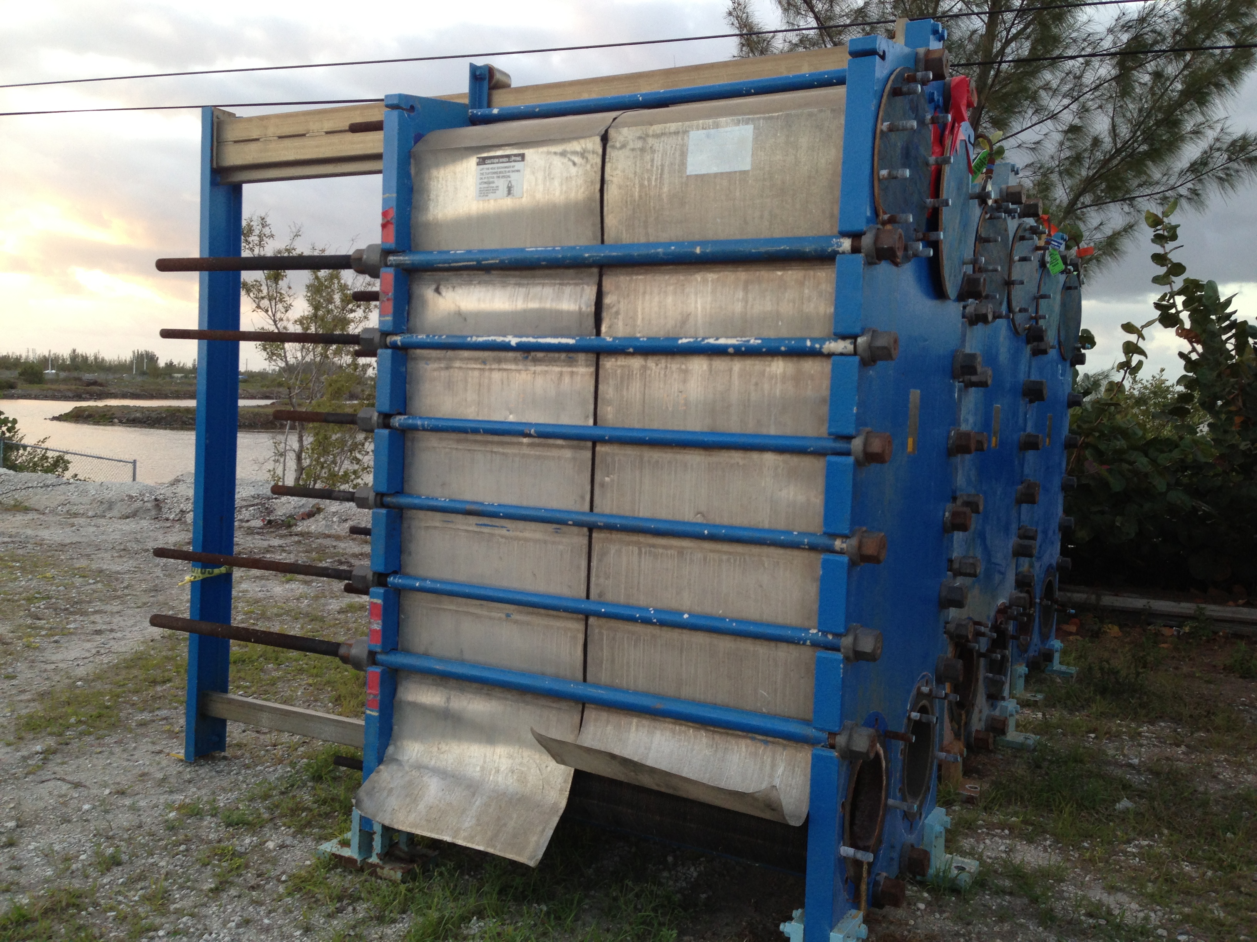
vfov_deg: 42.9
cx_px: 628
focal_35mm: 33
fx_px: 1198
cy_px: 471
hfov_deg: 55.4
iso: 64
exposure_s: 1/120
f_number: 2.4
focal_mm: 4.13
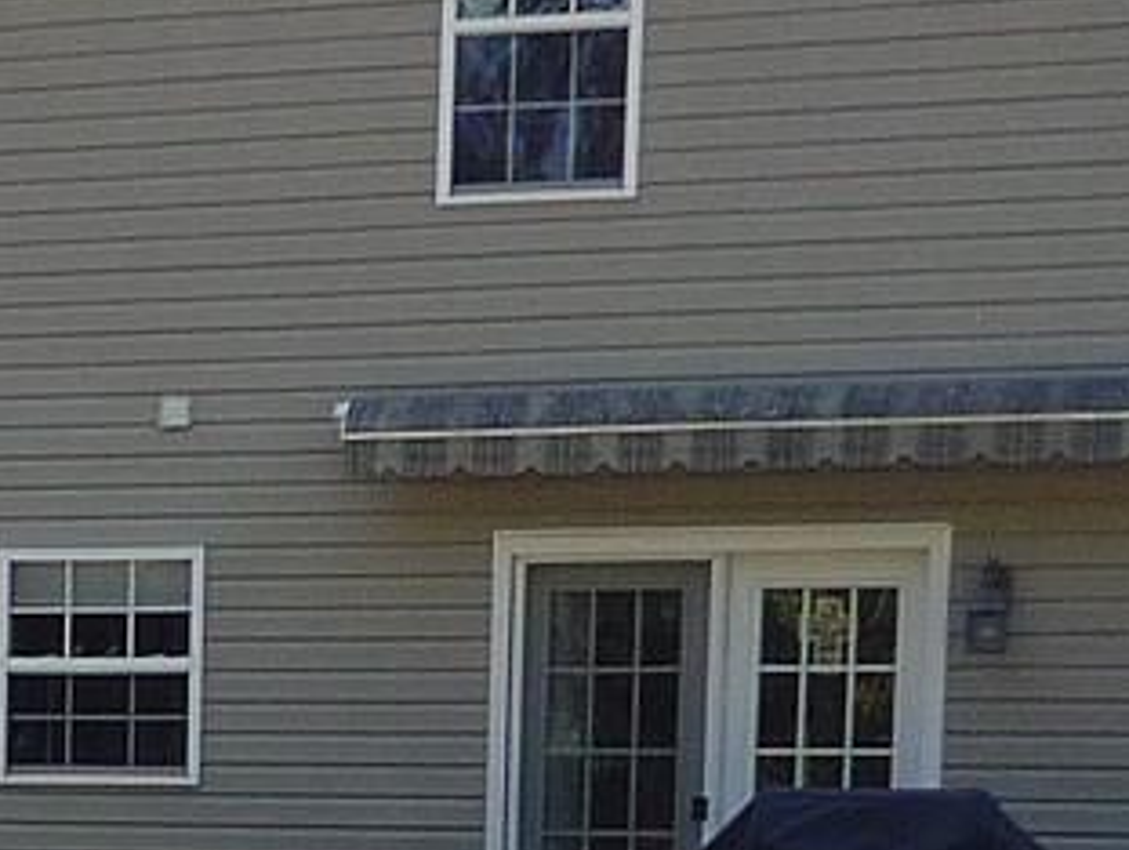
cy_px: 1257
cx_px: -359
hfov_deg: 12.9
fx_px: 4833
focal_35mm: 148
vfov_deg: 9.8
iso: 100
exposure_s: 1/400
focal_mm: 4.4
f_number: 2.8
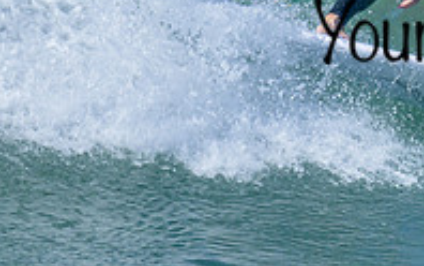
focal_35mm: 3415
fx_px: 39484
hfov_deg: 0.6
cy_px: -83
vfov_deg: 0.4
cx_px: 683
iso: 320
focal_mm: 800
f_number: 6.3
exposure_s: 1/2000
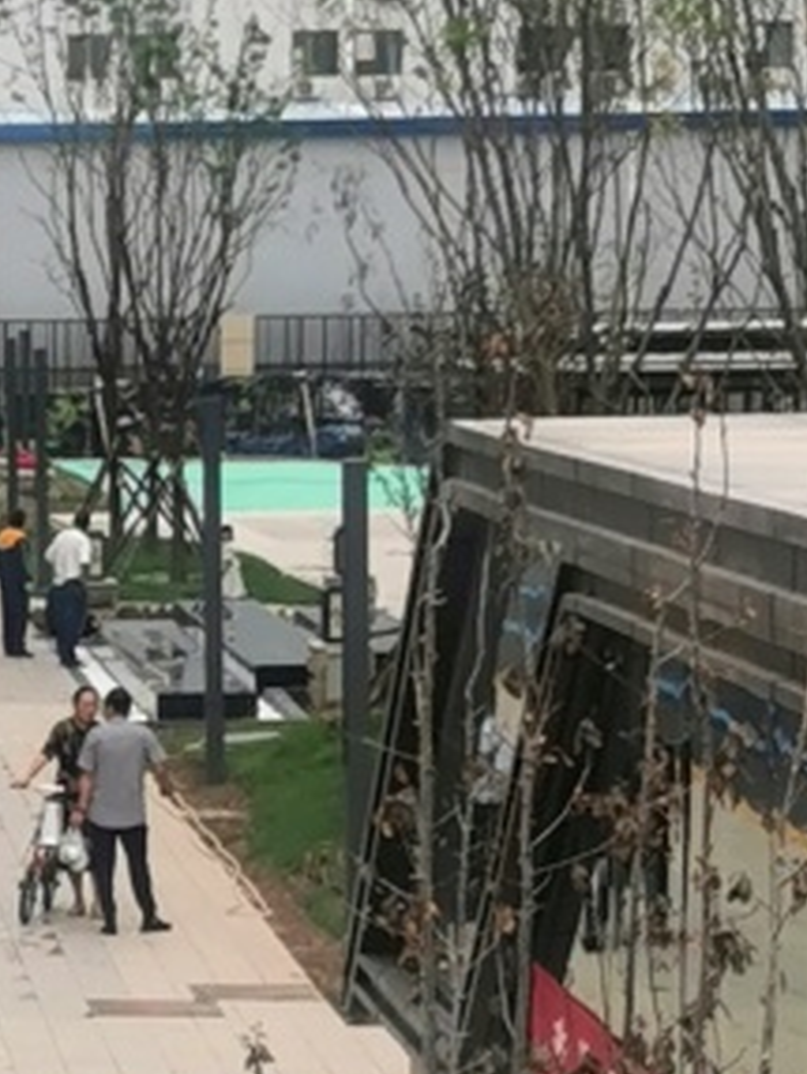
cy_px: 995
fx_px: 5773
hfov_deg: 7.6
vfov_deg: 10.6
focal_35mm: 186
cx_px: -867
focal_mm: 5.56
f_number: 1.6
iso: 50
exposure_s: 1/988
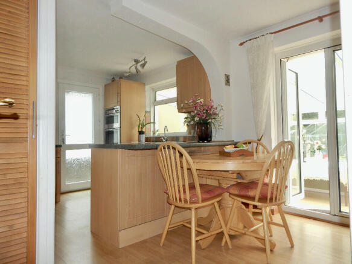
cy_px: 132
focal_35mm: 22
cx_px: 176
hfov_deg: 76.4
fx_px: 224
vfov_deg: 61.1
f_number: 3
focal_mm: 4
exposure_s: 1/125
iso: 125
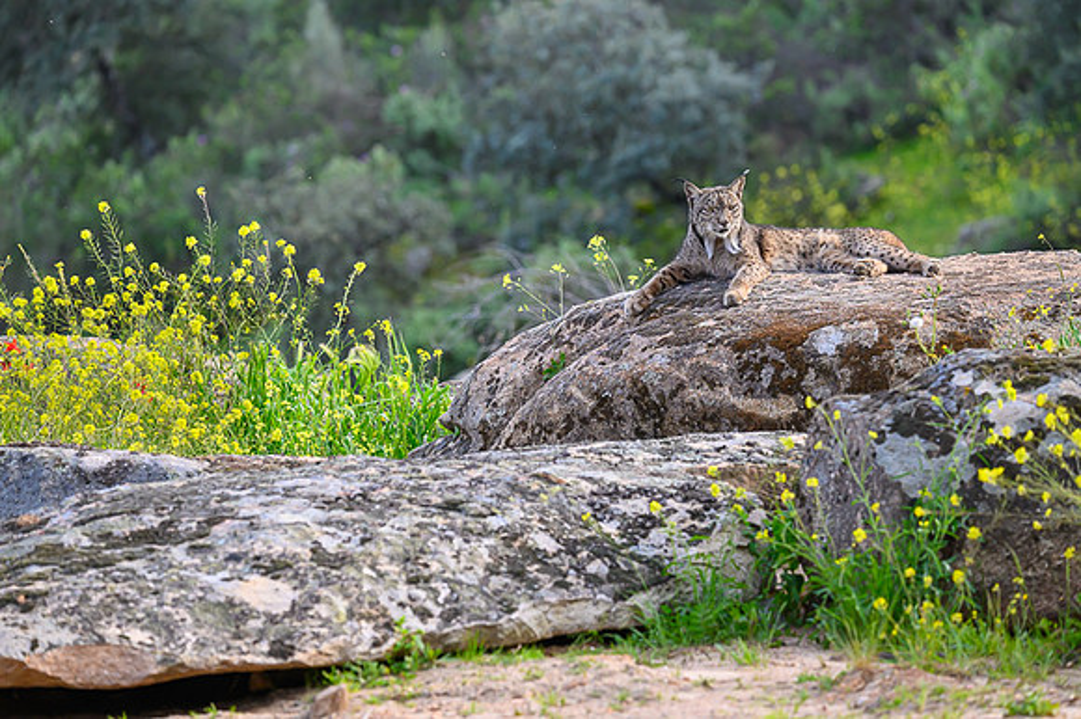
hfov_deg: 8.0
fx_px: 7730
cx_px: 571
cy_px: 316
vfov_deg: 5.3
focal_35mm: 258
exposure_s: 1/800
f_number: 5.6
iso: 800
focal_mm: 230
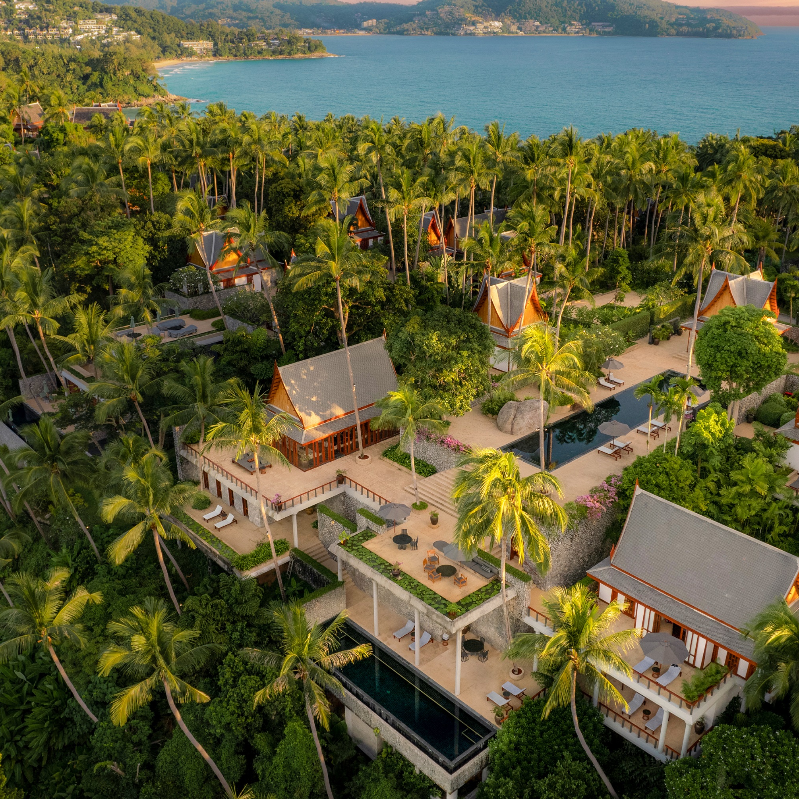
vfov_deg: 51.1
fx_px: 836
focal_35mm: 32
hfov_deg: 51.1
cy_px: 390
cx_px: 414
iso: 110
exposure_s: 1/350
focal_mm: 8.38
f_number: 2.8
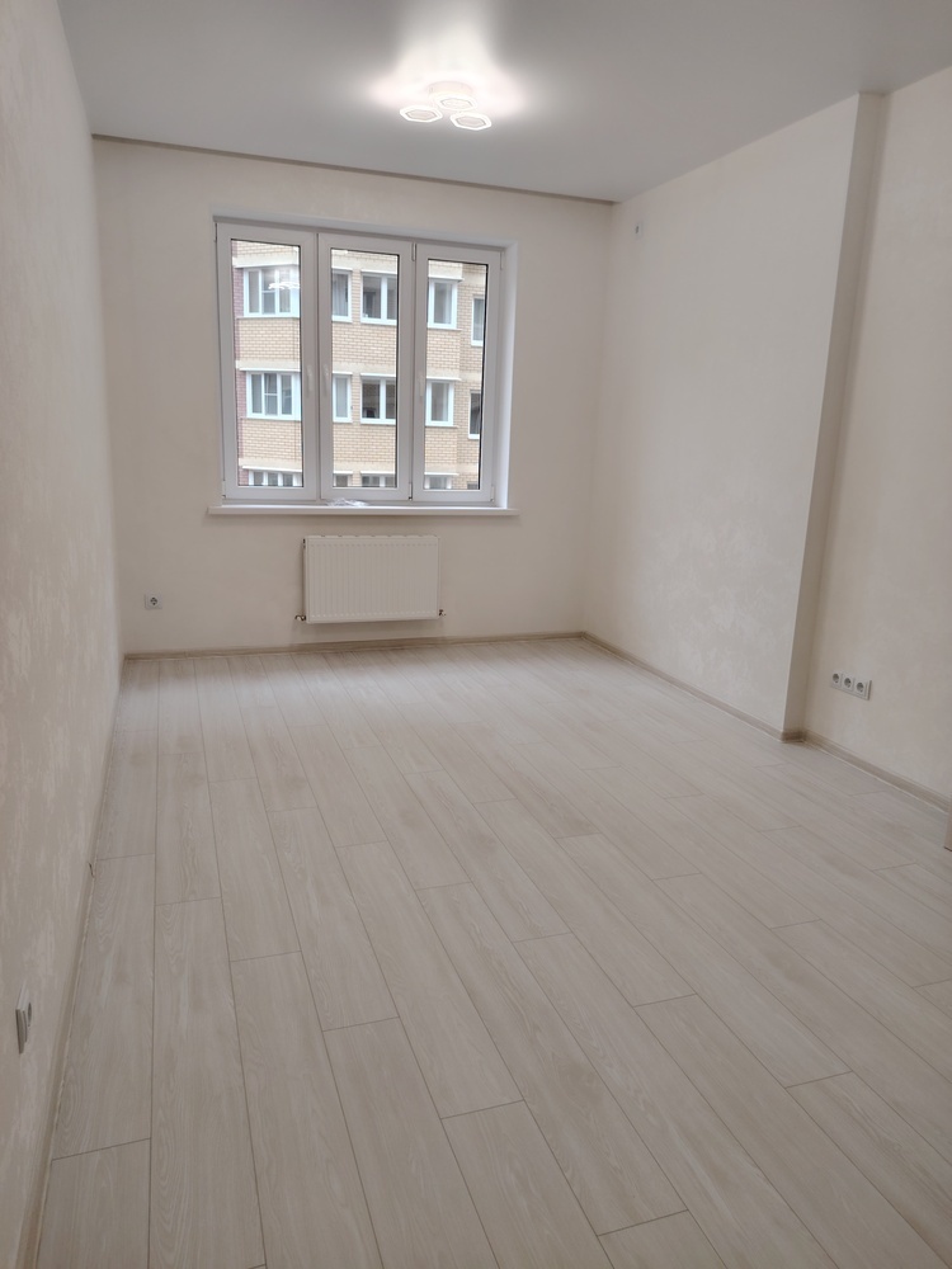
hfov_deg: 56.8
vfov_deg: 71.6
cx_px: 476
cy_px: 634
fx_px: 880
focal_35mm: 24
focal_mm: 5.25
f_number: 1.75
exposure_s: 1/100
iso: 488
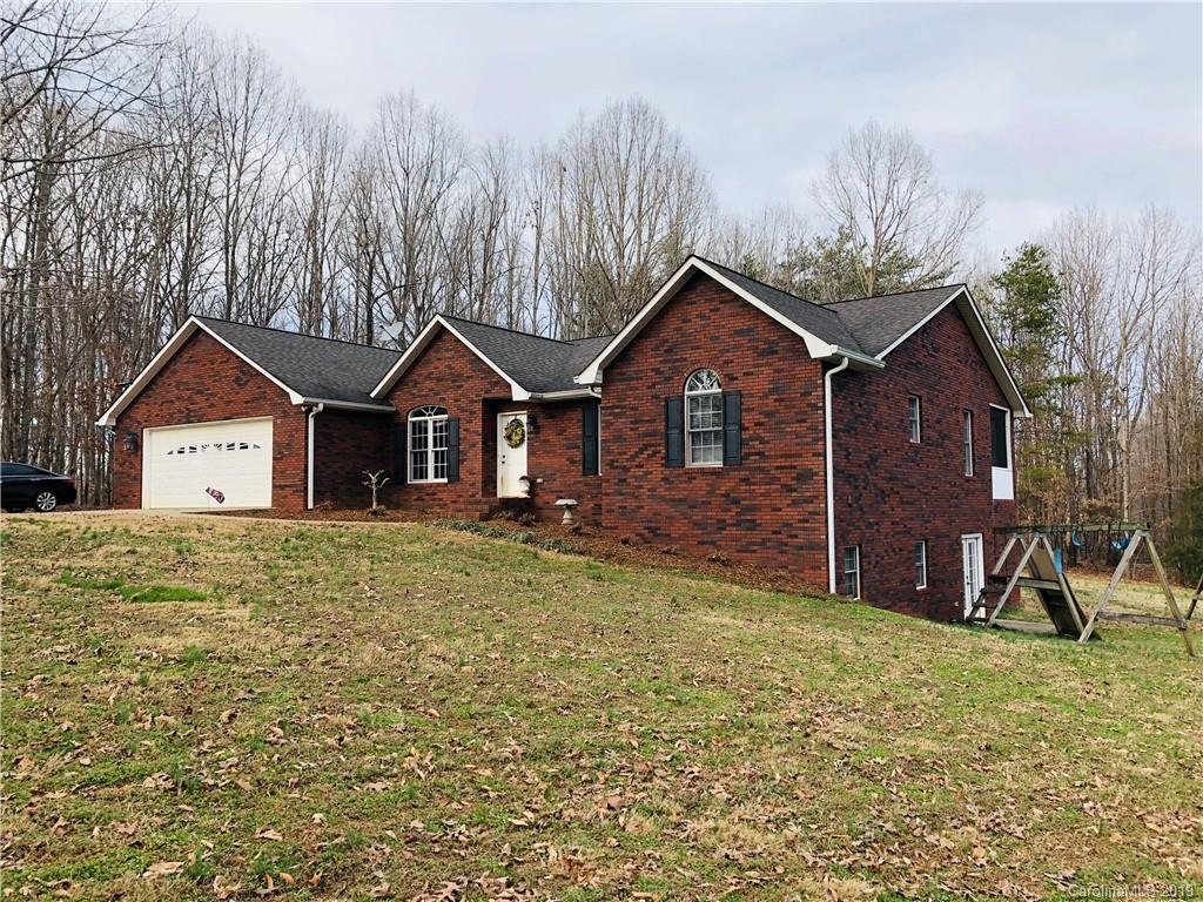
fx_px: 973
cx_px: 602
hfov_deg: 63.4
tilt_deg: +2.8
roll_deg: +0.7
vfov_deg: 49.7
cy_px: 451
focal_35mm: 28
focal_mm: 4
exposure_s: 1/558
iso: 20
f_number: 1.8
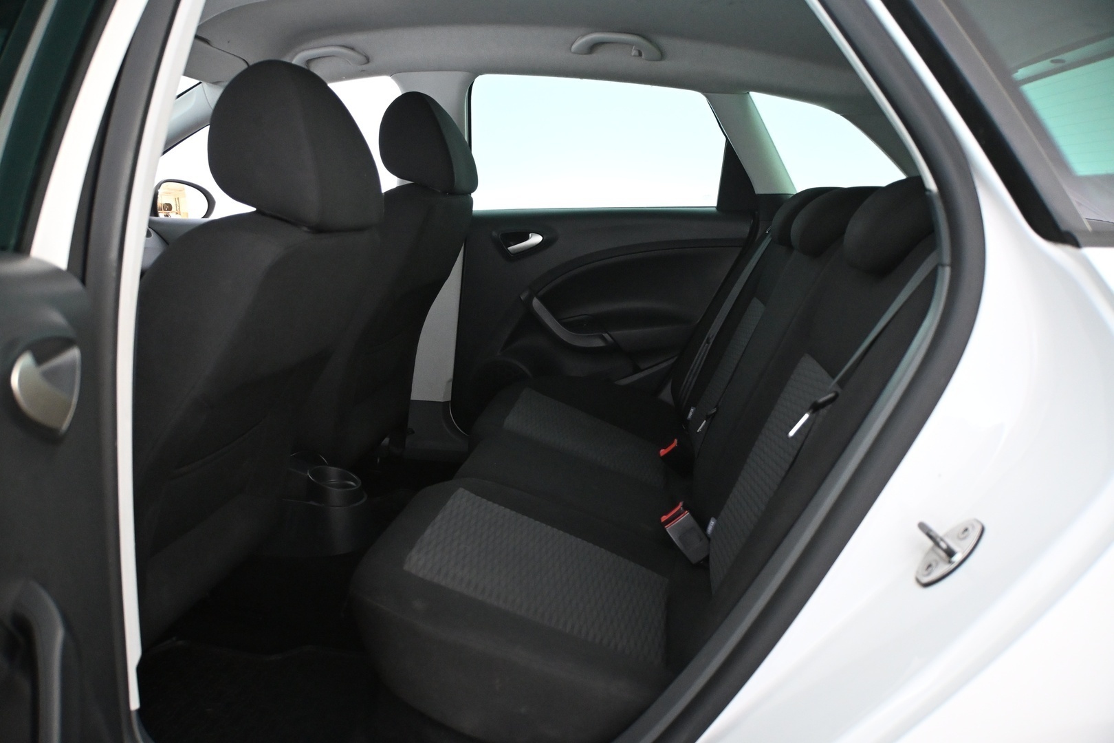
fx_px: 1416
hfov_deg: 43.0
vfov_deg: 29.4
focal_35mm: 46
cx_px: 557
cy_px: 372
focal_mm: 30.5
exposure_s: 1/60
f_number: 4.8
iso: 4000
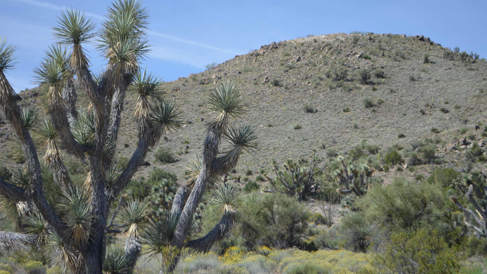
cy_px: 111
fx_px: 1130
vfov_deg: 13.8
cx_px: 241
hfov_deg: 24.3
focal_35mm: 88
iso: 400
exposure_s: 1/1600
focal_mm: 55
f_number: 6.3
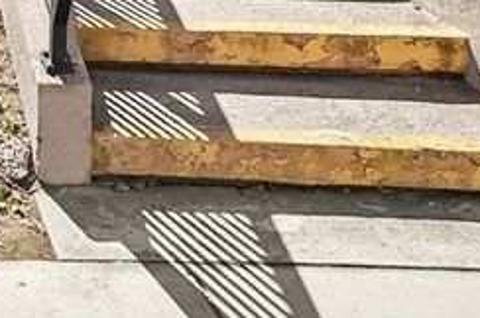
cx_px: -185
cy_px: -306
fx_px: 839
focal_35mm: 63
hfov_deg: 26.0
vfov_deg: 16.6
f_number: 10
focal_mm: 10
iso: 1000
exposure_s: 1/1250
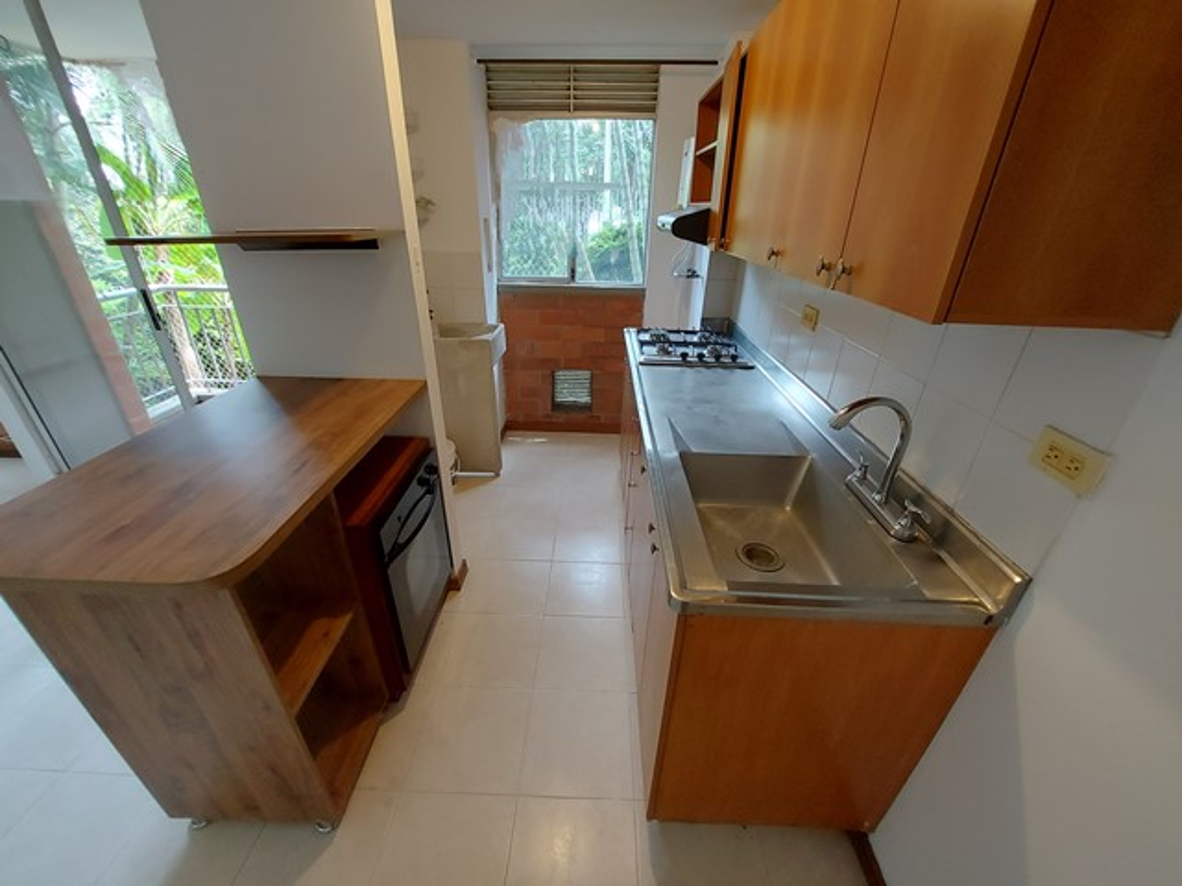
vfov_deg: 89.9
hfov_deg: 106.2
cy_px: 443
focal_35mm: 13
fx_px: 444
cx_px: 591
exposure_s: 1/60
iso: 200
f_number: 2.2
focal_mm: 1.74
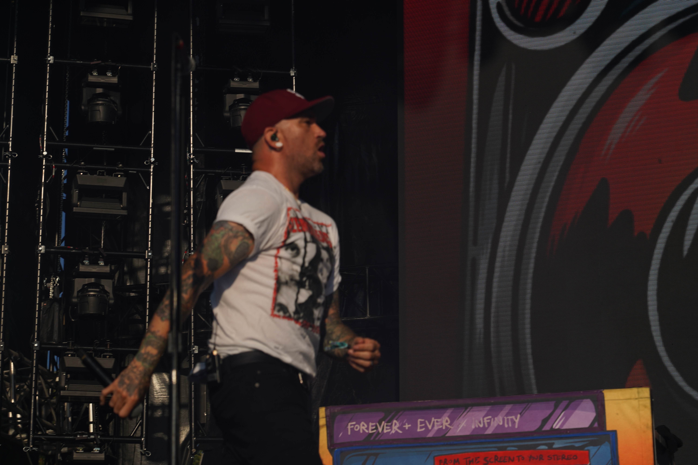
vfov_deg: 13.0
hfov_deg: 19.5
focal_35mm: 105
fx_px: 2036
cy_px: 232
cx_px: 349
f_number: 8
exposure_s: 1/800
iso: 100
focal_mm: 105
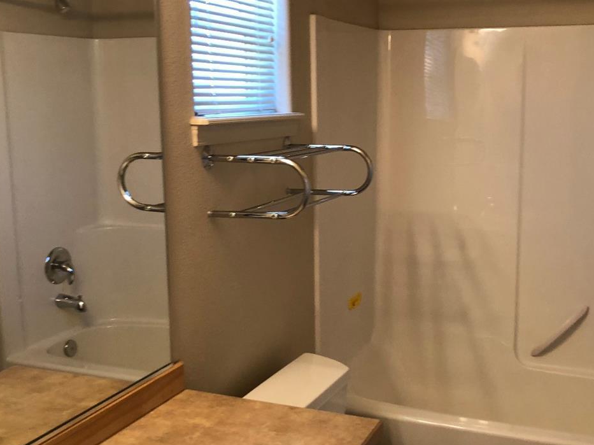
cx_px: 361
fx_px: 772
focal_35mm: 45
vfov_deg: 32.1
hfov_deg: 41.9
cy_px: 246
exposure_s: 1/20
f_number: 1.8
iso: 40
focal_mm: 3.99
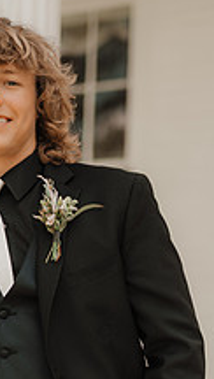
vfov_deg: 19.3
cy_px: 328
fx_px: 1096
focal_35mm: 109
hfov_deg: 11.1
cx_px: 29
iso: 100
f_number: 1.8
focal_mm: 50
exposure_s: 1/800
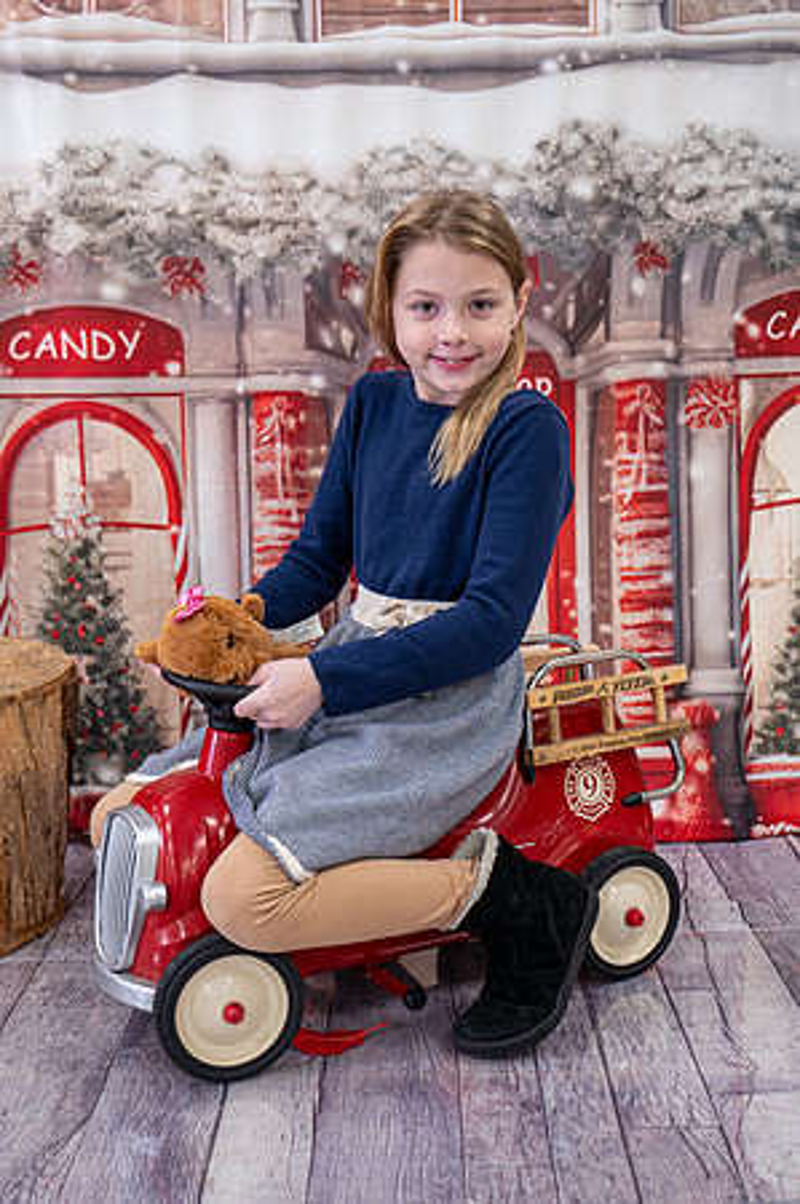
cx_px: 400
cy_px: 602
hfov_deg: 29.8
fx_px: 1503
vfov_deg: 43.6
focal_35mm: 45
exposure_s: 1/80
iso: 800
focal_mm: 45
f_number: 4.5
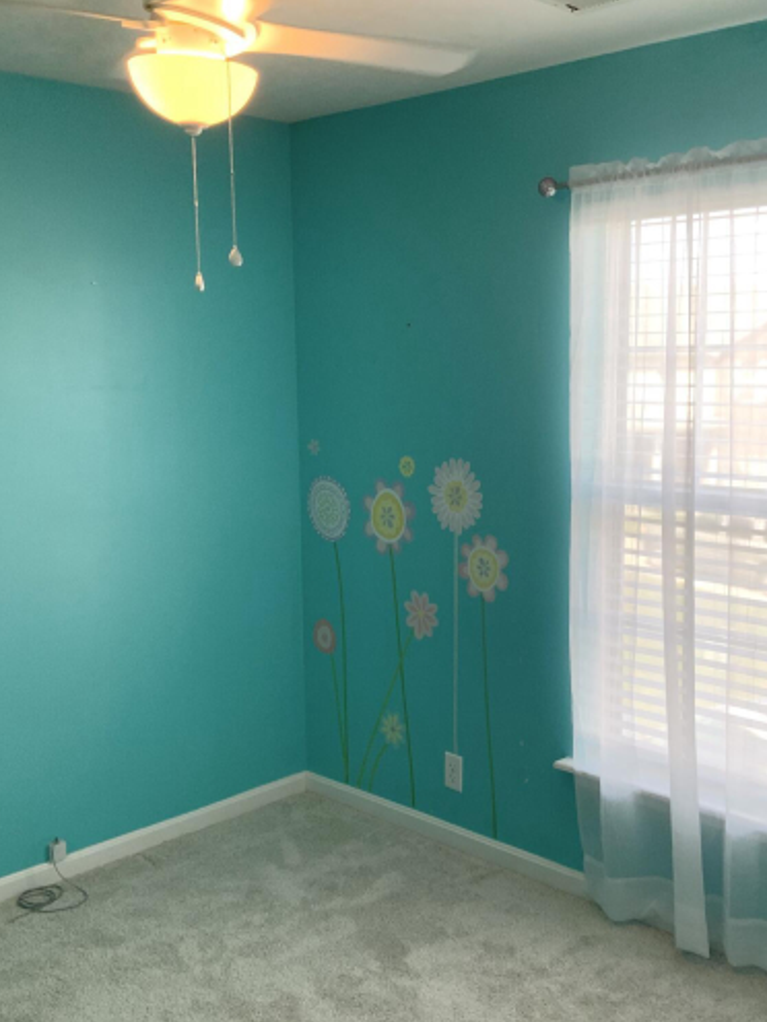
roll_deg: +1.5
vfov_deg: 47.8
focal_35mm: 39
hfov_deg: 36.7
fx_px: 1152
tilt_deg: -10.2
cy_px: 543
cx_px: 449
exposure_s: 1/120
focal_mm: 3
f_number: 1.8
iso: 32
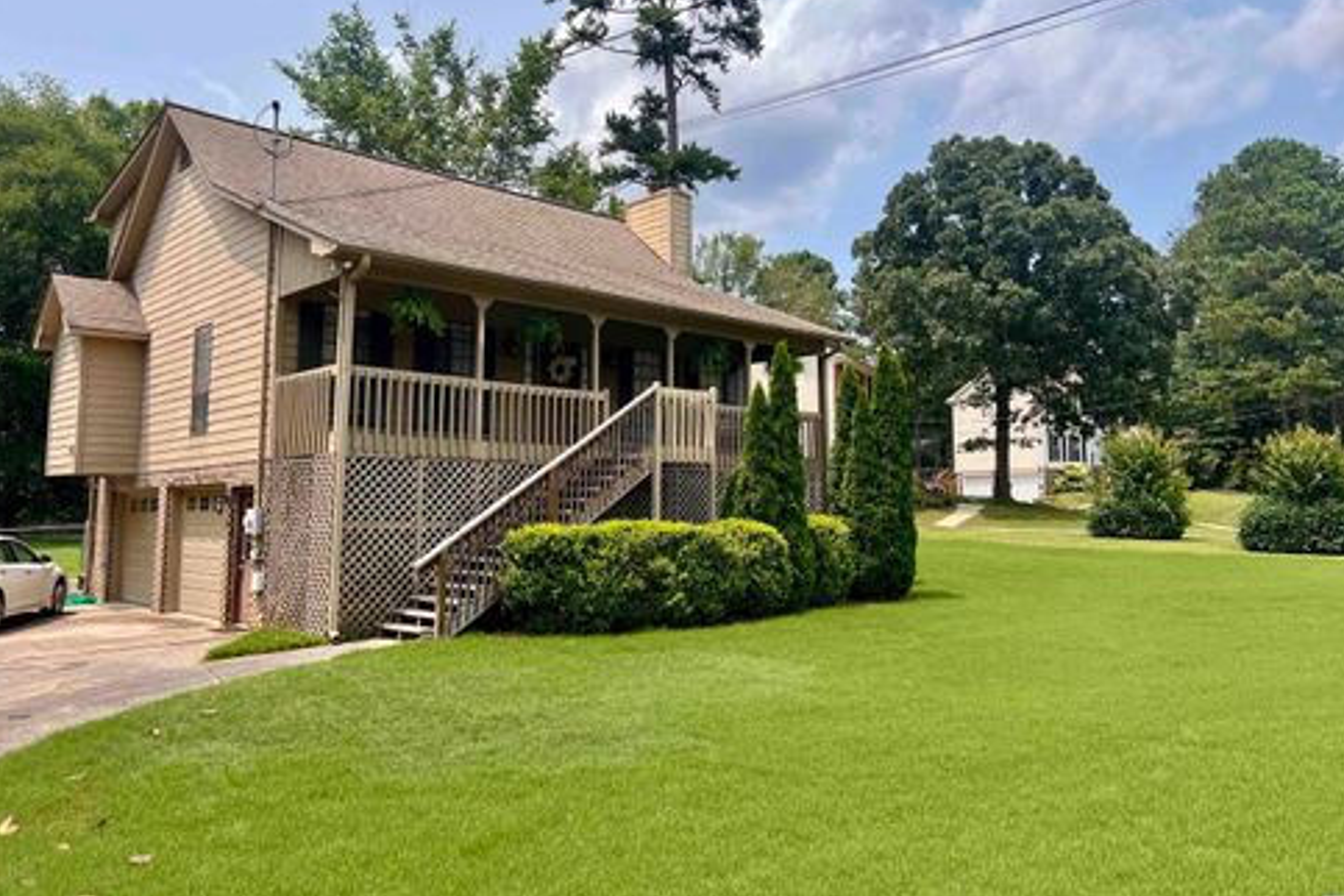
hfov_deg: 65.5
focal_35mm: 28
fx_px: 1045
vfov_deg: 46.3
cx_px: 682
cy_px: 397
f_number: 1.5
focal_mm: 5.7
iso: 50
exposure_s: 1/3831
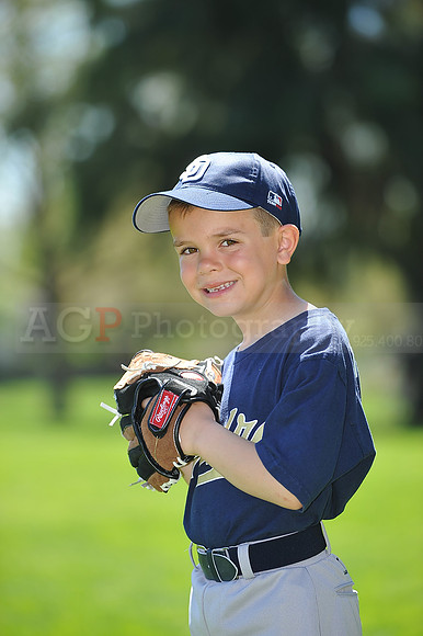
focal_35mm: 200
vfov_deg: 10.3
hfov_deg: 6.9
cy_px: 318
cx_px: 212
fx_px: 3529
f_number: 4.5
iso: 200
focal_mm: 200
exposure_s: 1/500
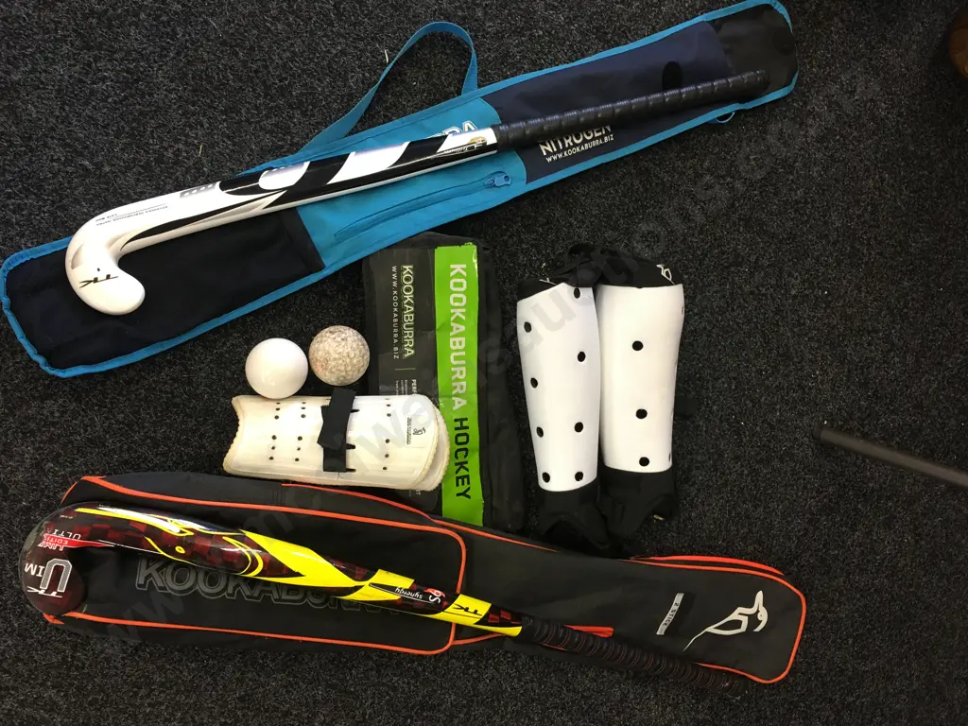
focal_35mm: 29
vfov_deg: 48.2
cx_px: 484
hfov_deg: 61.7
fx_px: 811
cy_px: 363
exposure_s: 1/17
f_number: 2.2
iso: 64
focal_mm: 4.15
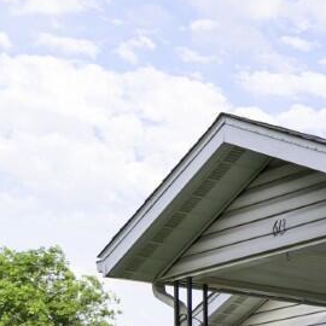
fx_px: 1140
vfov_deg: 15.0
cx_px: 822
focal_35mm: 107
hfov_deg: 12.3
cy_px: 503
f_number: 5.6
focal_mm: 21
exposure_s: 1/100
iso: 64
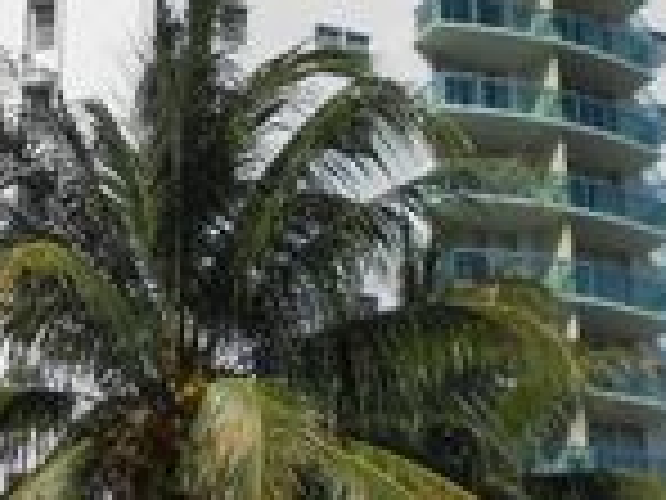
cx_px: 346
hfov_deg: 22.3
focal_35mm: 88
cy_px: 268
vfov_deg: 16.8
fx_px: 1693
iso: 80
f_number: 8
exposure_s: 1/320
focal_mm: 4.6
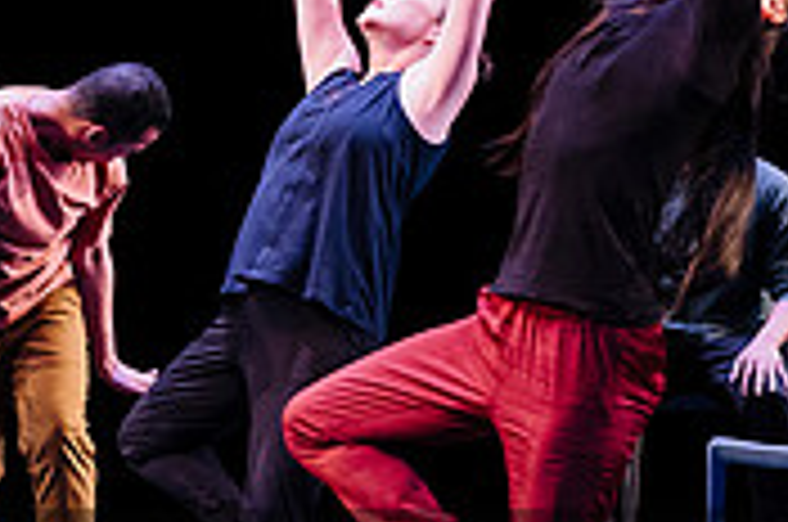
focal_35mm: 257
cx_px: -272
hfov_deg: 7.9
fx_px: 5615
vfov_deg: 5.3
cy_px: 193
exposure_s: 1/200
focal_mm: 75
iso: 1600
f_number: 2.8
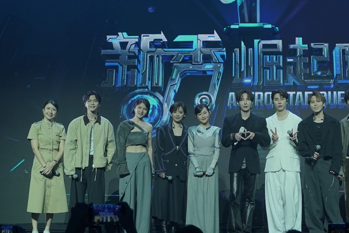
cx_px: 254
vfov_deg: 10.2
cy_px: 102
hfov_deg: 15.3
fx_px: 1299
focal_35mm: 134
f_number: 5
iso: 250
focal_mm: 46
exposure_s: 1/100
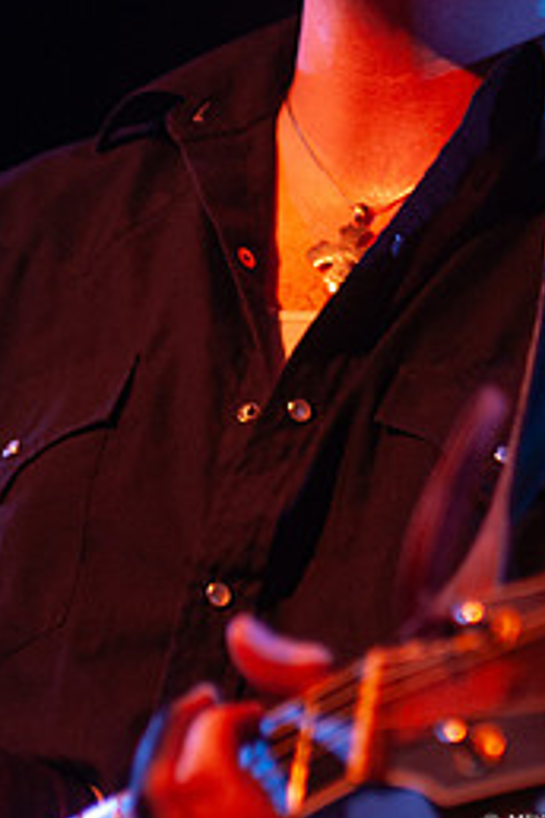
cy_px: 124
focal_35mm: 183
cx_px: 417
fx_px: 4155
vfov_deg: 11.2
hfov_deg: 7.5
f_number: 2.8
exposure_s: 1/50
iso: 800
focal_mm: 70
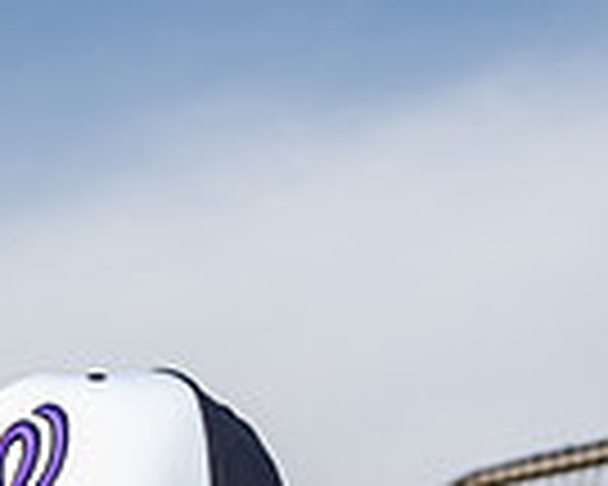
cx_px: 14
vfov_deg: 10.7
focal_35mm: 131
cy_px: 1004
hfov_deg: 14.5
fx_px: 2357
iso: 250
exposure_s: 1/250
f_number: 6.3
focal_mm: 42
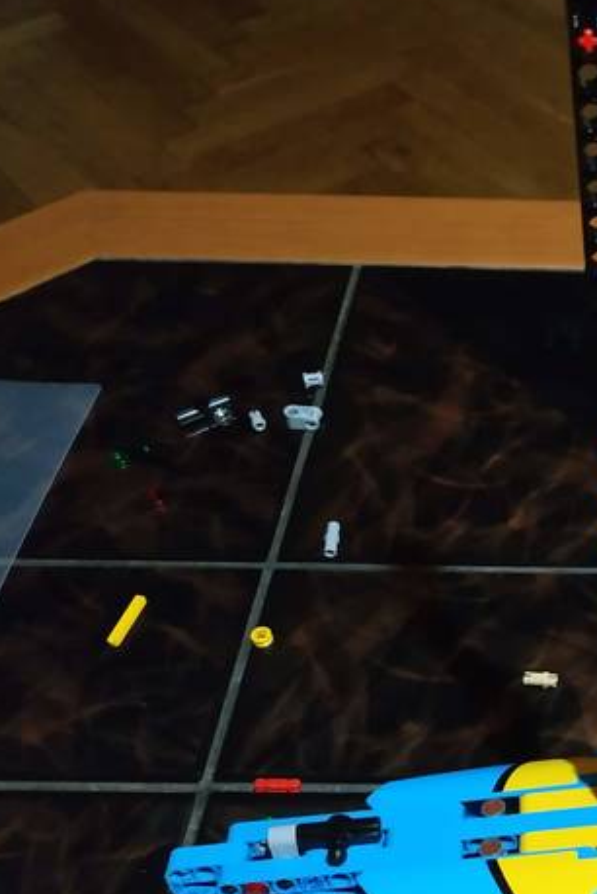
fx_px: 1217
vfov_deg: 40.0
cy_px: 565
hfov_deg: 24.9
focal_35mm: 49
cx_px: 712
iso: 2000
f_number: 1.9
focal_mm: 3.94
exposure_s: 1/17
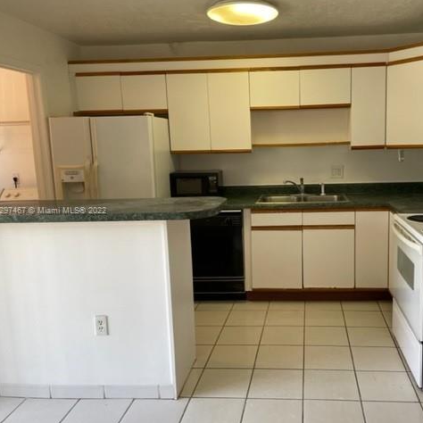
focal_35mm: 31
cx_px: 269
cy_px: 212
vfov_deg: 52.5
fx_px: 429
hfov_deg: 51.9
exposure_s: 1/60
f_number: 1.6
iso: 80
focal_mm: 4.2
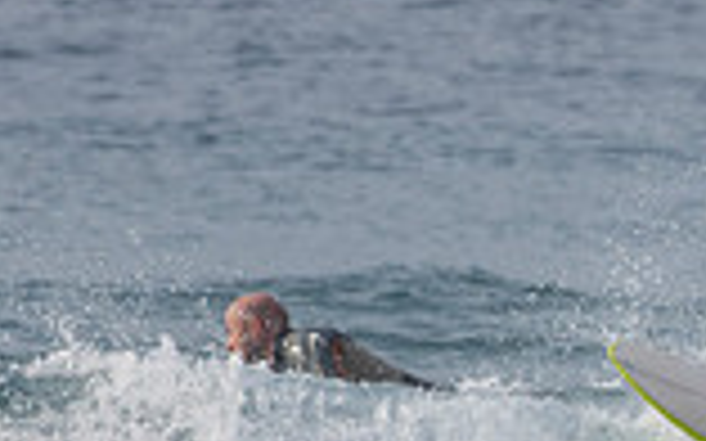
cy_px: 700
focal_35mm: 1810
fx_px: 34813
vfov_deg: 0.7
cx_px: 1007
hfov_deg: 1.2
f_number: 5.6
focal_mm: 320
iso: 400
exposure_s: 1/1600
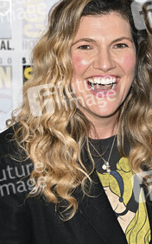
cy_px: 139
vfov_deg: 17.4
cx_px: 97
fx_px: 796
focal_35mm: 120
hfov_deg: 10.9
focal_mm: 83
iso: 2000
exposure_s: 1/250
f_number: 6.3
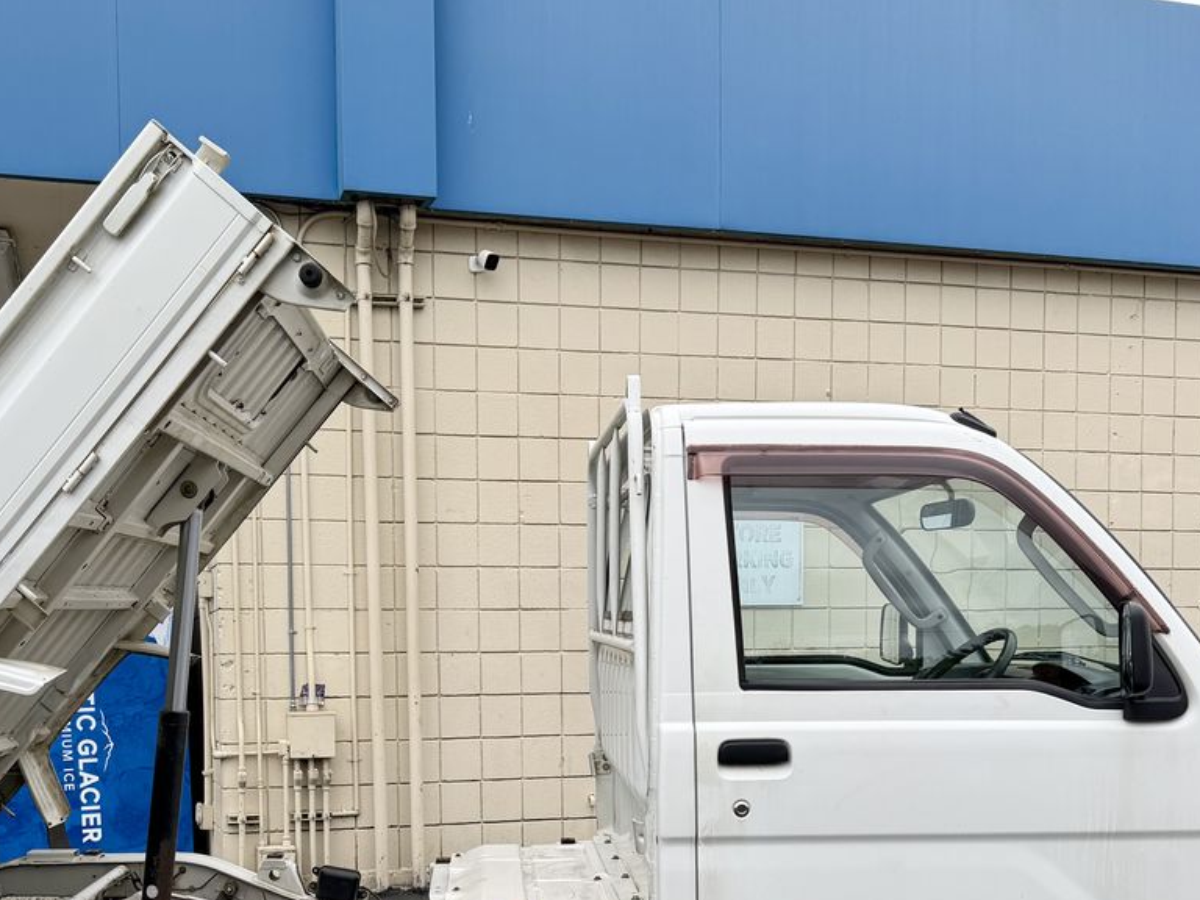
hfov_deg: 46.5
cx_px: 469
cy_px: 723
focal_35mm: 40
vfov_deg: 34.8
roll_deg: +0.7
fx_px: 1387
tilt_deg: -3.9
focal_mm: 6.76
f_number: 1.78
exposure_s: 1/1192
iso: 80
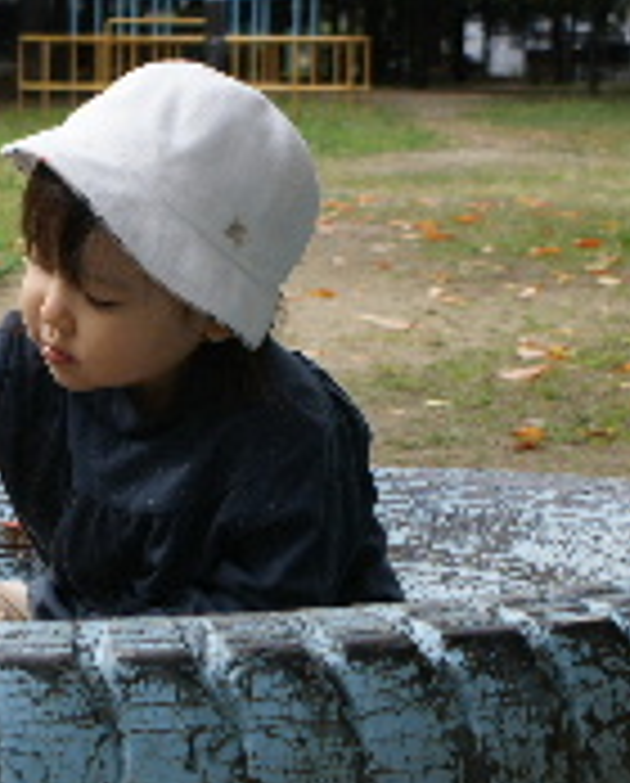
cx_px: 101
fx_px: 3437
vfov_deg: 13.0
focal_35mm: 148
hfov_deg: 10.4
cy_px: 322
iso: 100
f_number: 7.1
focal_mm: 40
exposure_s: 1/125
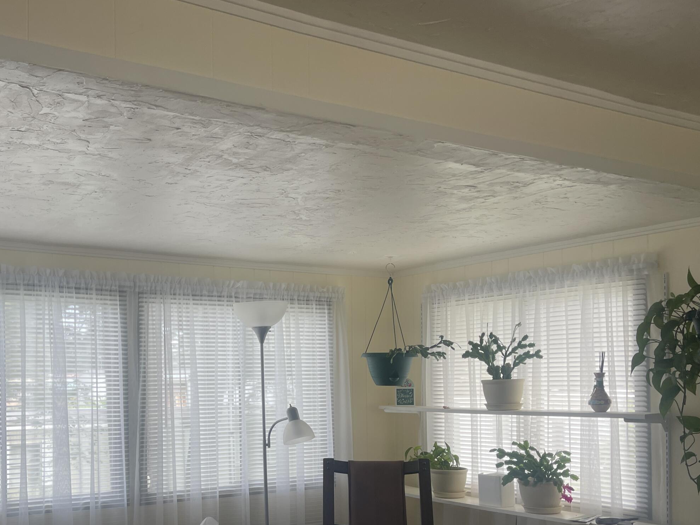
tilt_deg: -1.1
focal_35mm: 38
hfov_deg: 47.6
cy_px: 386
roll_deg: -0.1
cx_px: 197
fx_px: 768
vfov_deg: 36.9
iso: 40
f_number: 1.6
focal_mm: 5.1
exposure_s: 1/120
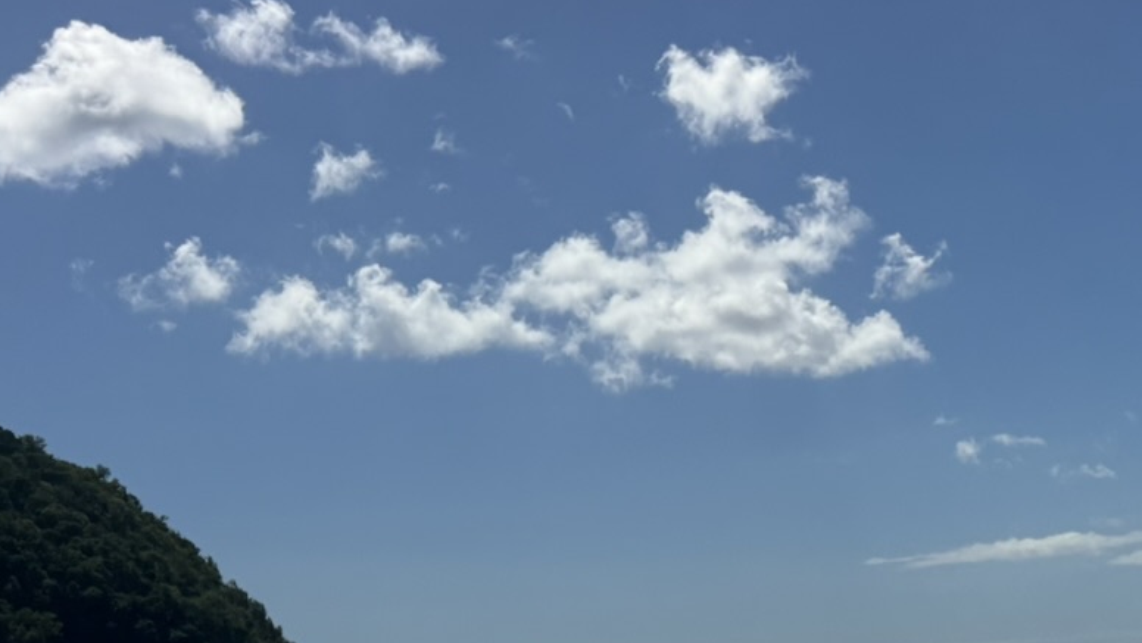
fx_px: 2090
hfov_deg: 29.3
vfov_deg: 16.1
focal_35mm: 69
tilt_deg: -2.1
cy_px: 939
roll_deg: +2.2
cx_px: 1036
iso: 64
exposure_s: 1/15152
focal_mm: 6.76
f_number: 1.78
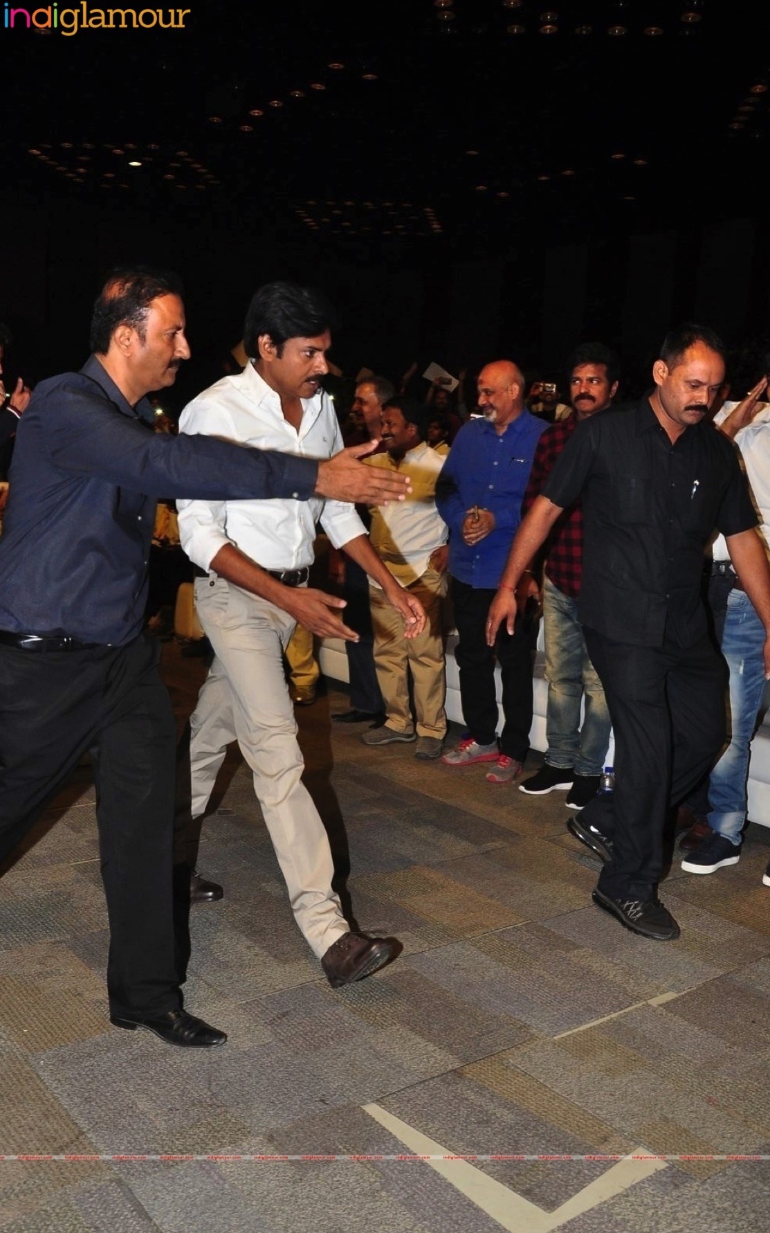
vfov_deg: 58.9
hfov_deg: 38.8
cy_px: 618
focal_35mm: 33
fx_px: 1092
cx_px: 365
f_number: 6.3
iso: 640
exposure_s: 1/125
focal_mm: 21
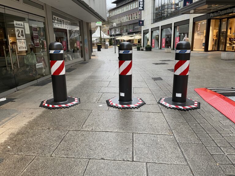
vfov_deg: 53.1
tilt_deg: -13.5
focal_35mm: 26
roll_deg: +1.7
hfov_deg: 67.3
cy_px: 88
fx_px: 177
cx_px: 118
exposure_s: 1/50
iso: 100
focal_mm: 4.2
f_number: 1.6
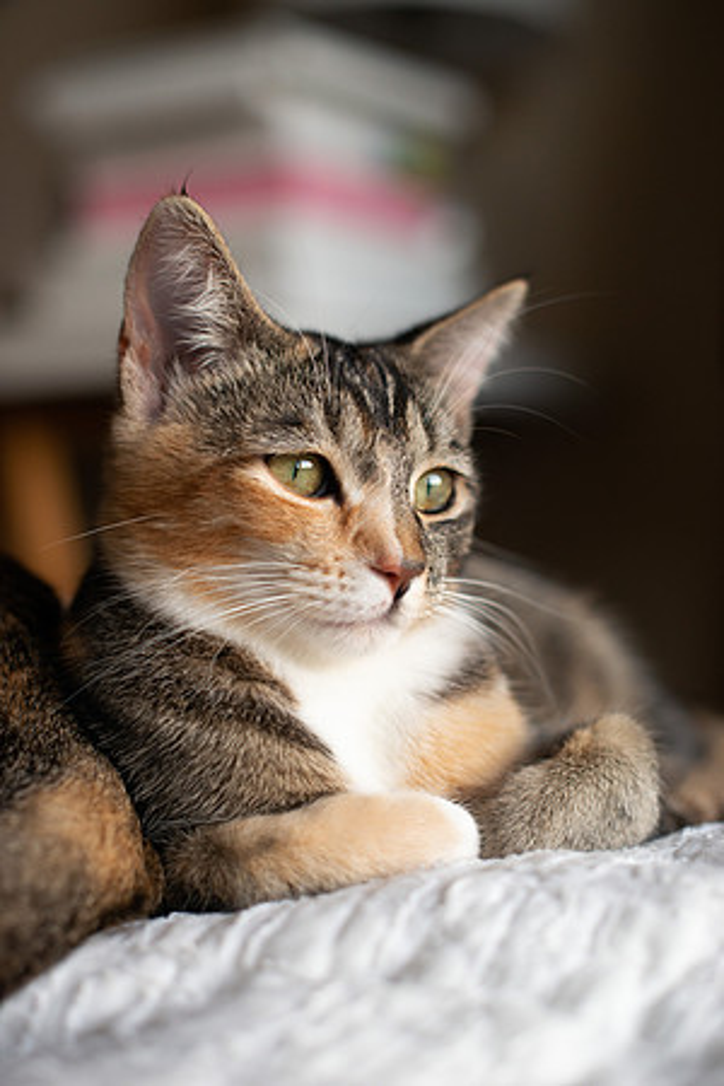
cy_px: 543
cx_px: 362
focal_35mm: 50
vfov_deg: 39.6
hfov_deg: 27.0
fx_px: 1508
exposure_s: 1/320
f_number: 2.5
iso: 1000
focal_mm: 50
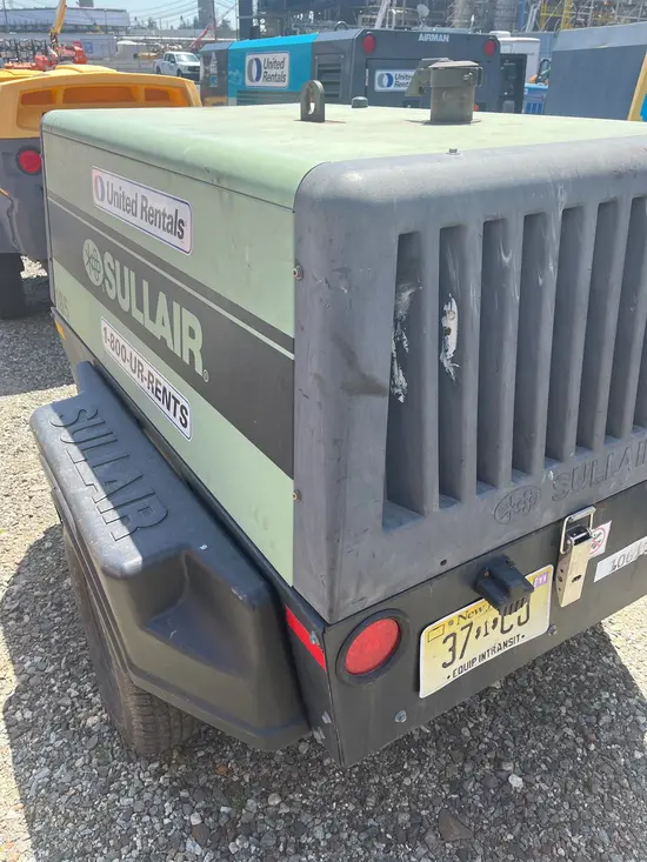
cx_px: 324
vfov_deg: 67.3
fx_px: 648
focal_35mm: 26
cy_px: 431
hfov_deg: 53.1
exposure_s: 1/975
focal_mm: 5.1
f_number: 1.6
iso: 50
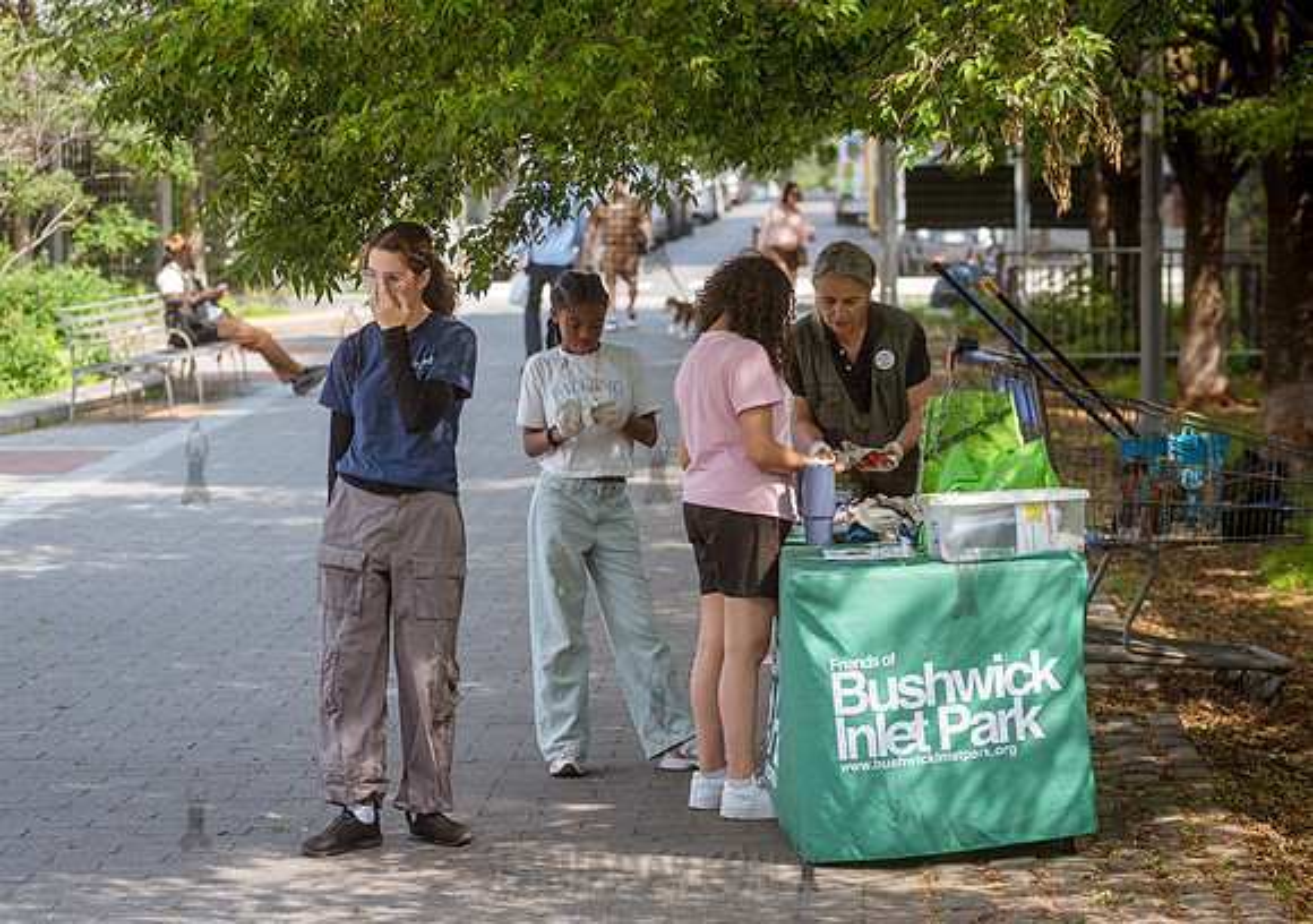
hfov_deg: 18.3
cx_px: 787
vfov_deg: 13.0
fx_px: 4061
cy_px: 399
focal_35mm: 109
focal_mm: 92
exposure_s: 1/1000
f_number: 4
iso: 500
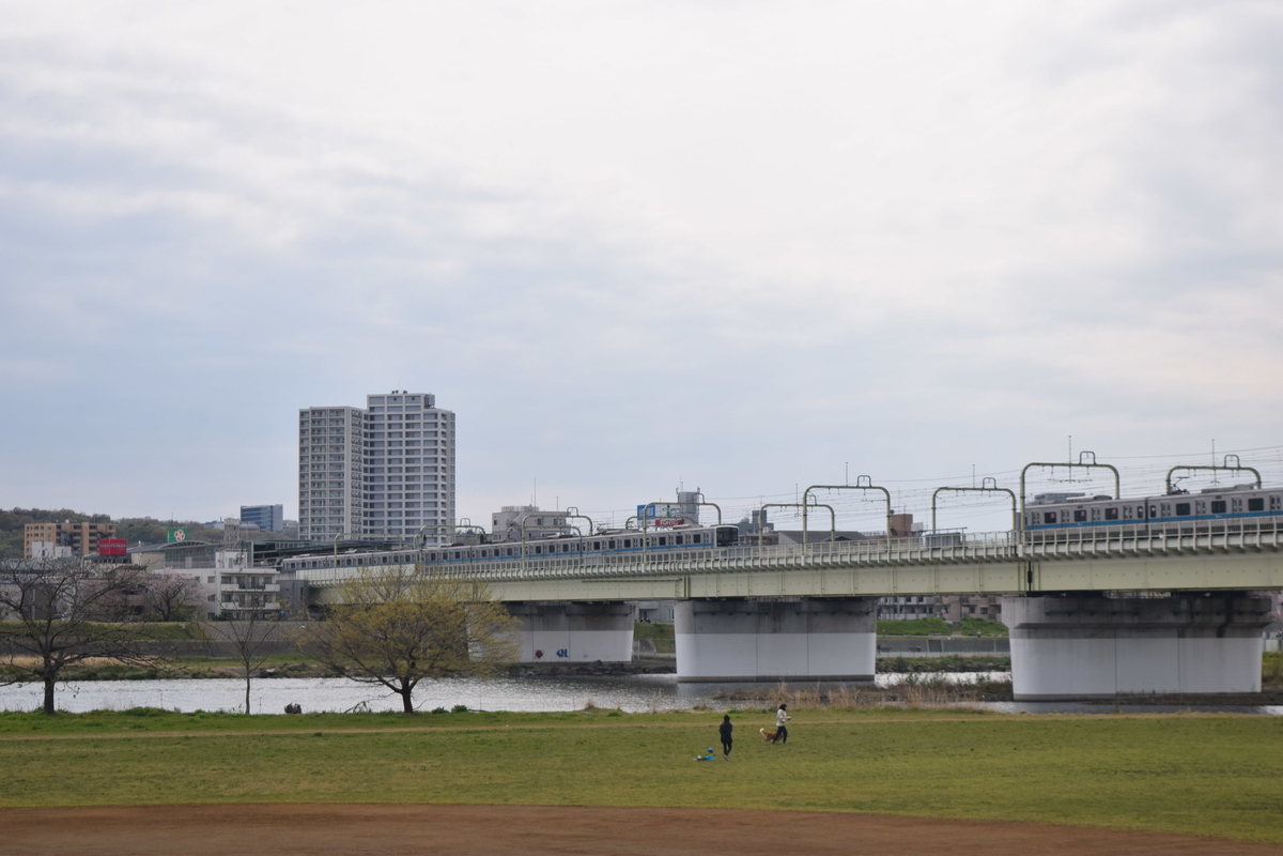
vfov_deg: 17.5
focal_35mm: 78
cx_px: 642
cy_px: 428
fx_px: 2780
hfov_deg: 26.0
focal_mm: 52
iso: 400
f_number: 8
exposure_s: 1/2000
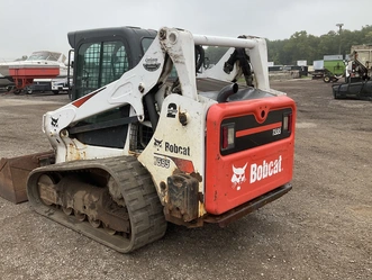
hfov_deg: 52.4
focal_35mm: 35
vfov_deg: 40.7
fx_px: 377
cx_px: 157
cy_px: 130
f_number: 1.8
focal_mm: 3
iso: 25
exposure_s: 1/389
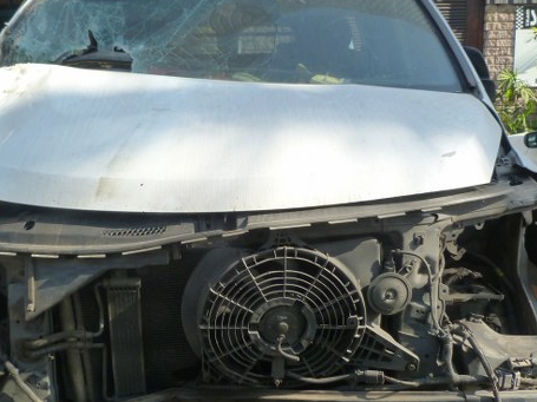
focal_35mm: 44
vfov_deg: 32.8
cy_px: 225
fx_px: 682
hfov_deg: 42.9
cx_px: 233
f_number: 4
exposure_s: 1/160
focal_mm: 4.5
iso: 125
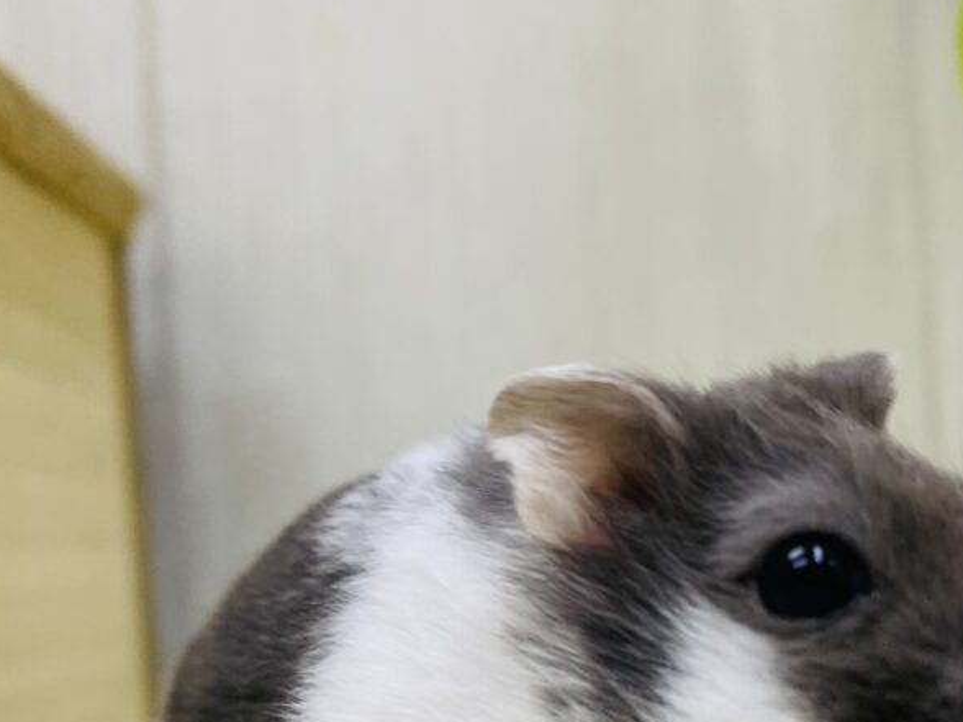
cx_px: 608
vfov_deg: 27.3
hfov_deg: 37.2
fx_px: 1419
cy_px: 684
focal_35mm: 51
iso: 80
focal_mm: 4.25
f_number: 1.8
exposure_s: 1/100
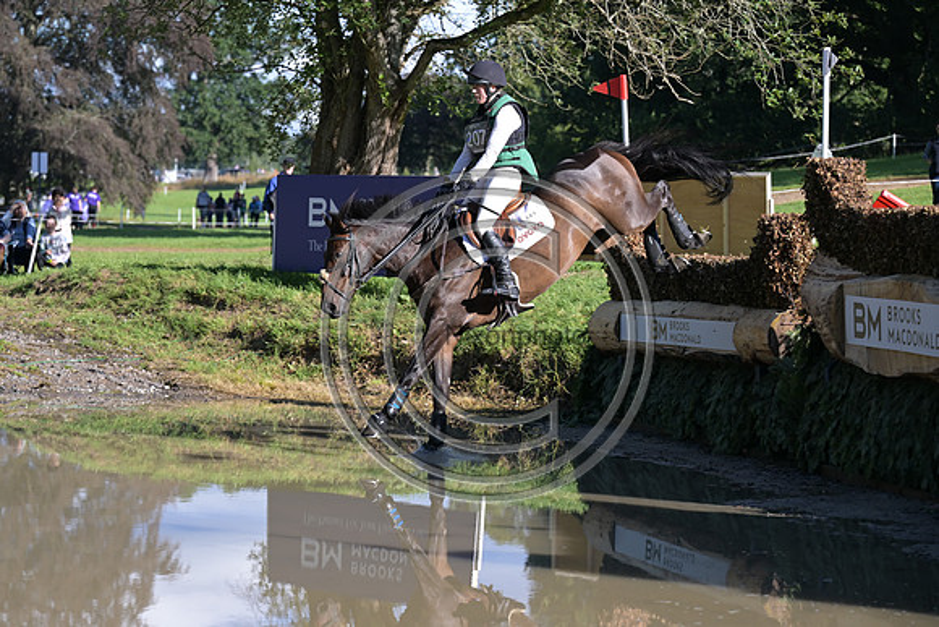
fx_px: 3261
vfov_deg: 11.0
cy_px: 314
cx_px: 470
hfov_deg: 16.4
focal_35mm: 125
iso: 400
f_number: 5
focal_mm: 125
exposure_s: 1/1250
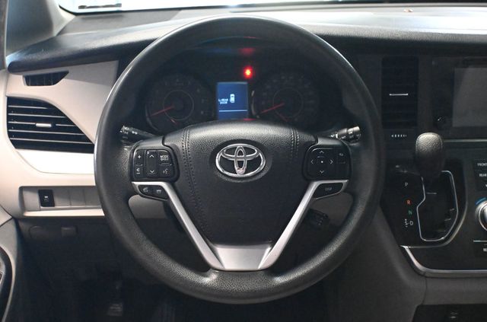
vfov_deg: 34.0
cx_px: 244
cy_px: 161
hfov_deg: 49.7
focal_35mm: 39
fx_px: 526
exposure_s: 1/60
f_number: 4.5
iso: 12800
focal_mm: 26
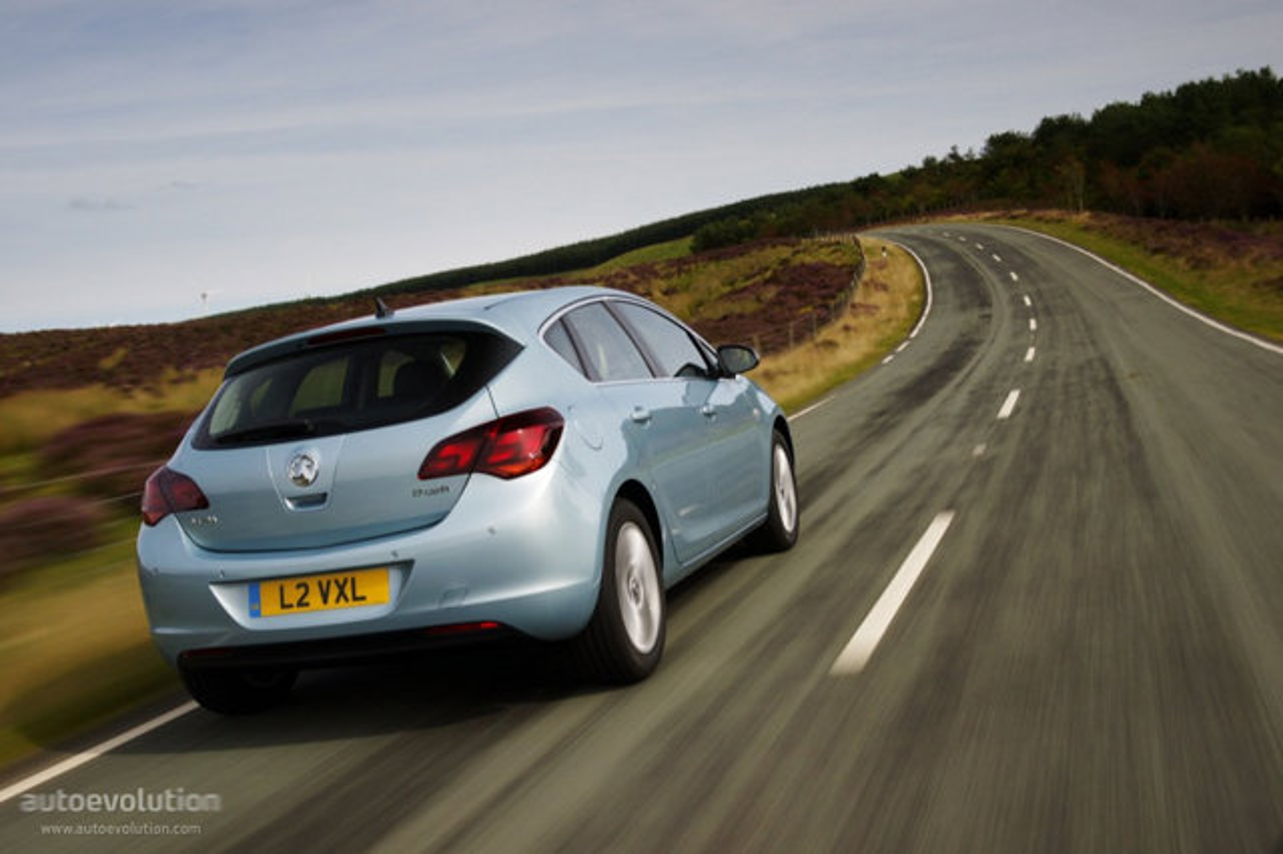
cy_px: 427
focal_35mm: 39
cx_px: 642
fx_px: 1389
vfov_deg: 34.2
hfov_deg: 49.6
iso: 200
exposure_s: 1/20
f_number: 10
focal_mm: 26
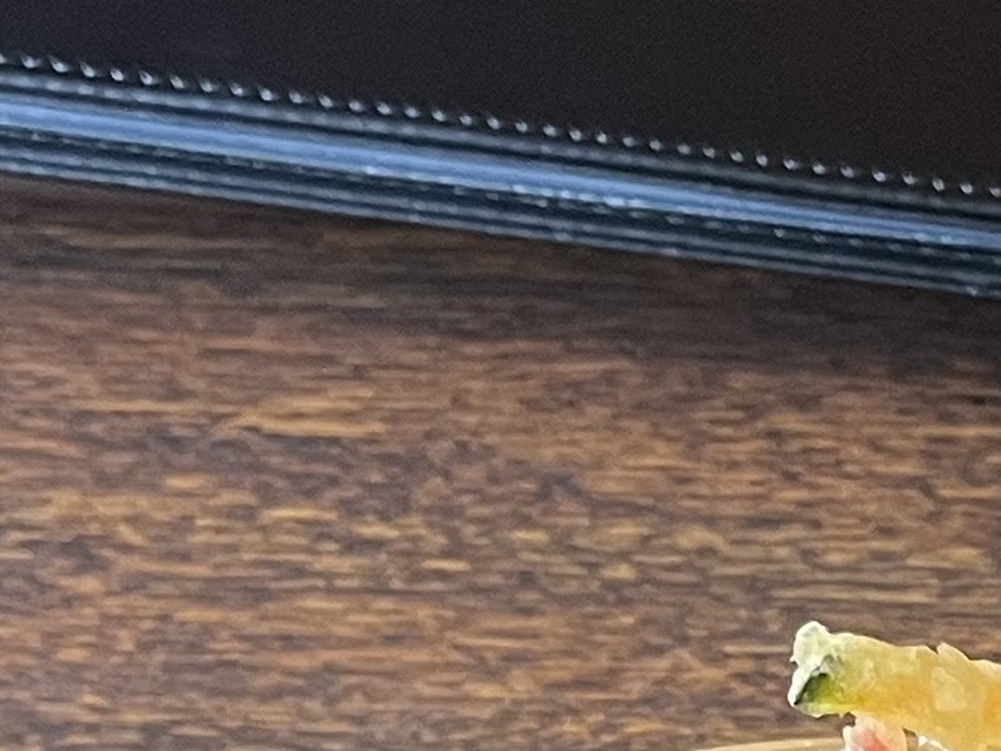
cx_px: 1735
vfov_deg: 8.3
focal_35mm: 156
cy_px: 2089
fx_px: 4511
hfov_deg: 11.8
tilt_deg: -54.5
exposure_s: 1/60
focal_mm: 5.1
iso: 200
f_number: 1.6
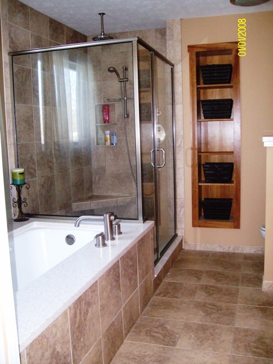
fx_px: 368
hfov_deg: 40.7
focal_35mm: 35
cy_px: 182
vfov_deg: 52.6
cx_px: 136
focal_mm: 5.8
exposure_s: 1/40
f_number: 2.8
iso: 260
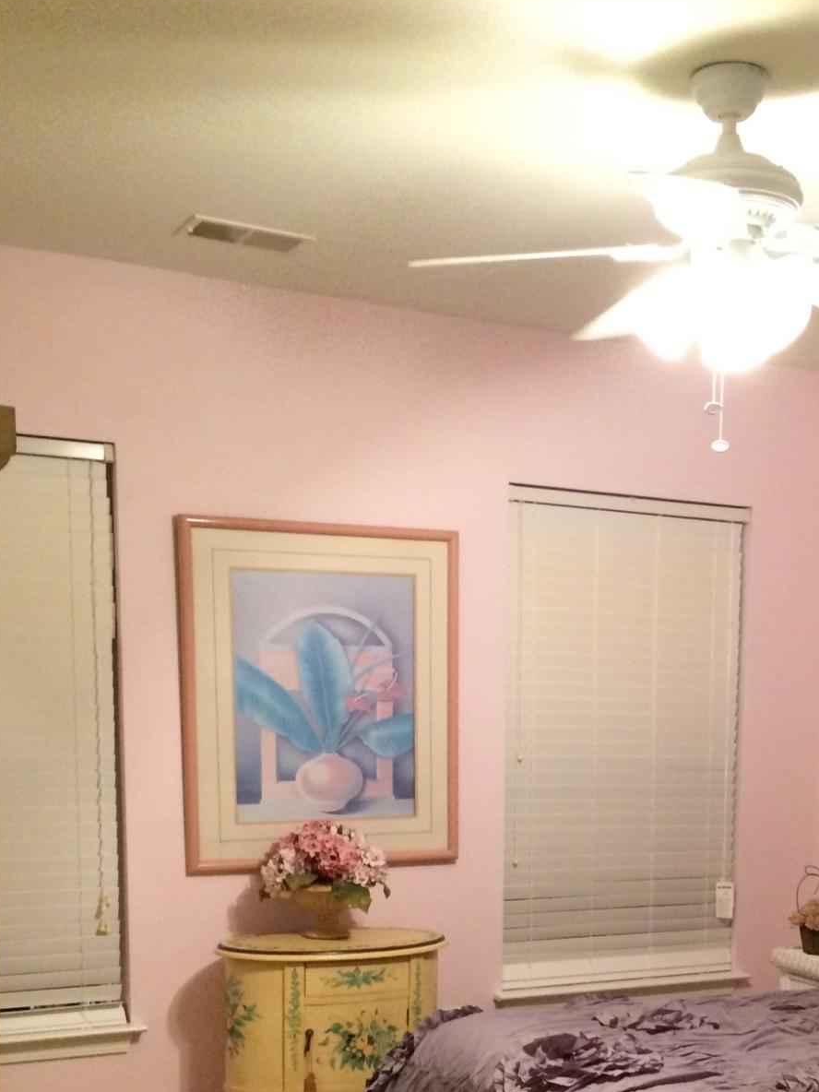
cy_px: 895
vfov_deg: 37.3
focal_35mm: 49
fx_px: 1546
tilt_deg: -7.7
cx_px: 597
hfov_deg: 29.3
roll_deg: -1.0
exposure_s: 1/24
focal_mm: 4.15
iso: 320
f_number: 2.2
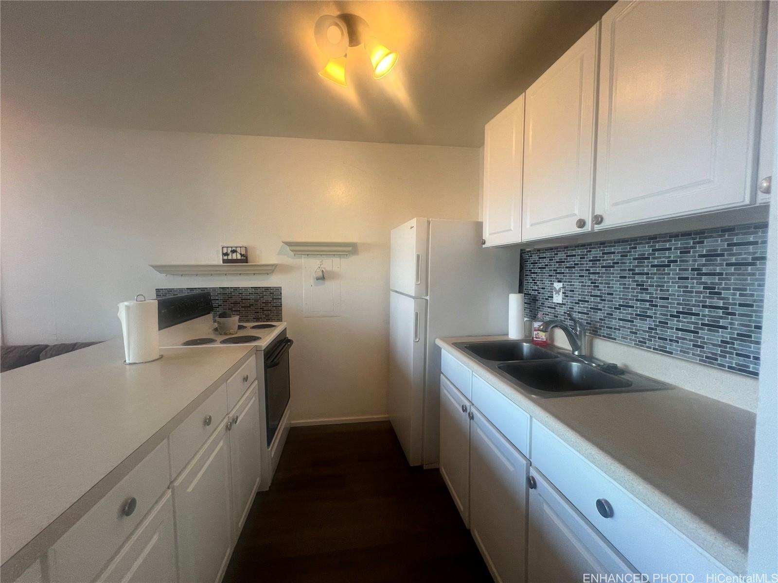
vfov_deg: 89.9
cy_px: 292
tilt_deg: -3.4
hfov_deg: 106.2
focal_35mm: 13
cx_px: 389
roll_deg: -0.4
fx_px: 292
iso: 125
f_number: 1.8
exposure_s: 1/60
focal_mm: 1.57
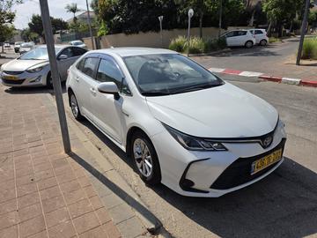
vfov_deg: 58.9
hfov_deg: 73.9
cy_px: 119
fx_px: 211
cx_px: 158
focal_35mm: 23
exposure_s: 1/7939
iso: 50
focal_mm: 6.5
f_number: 1.4
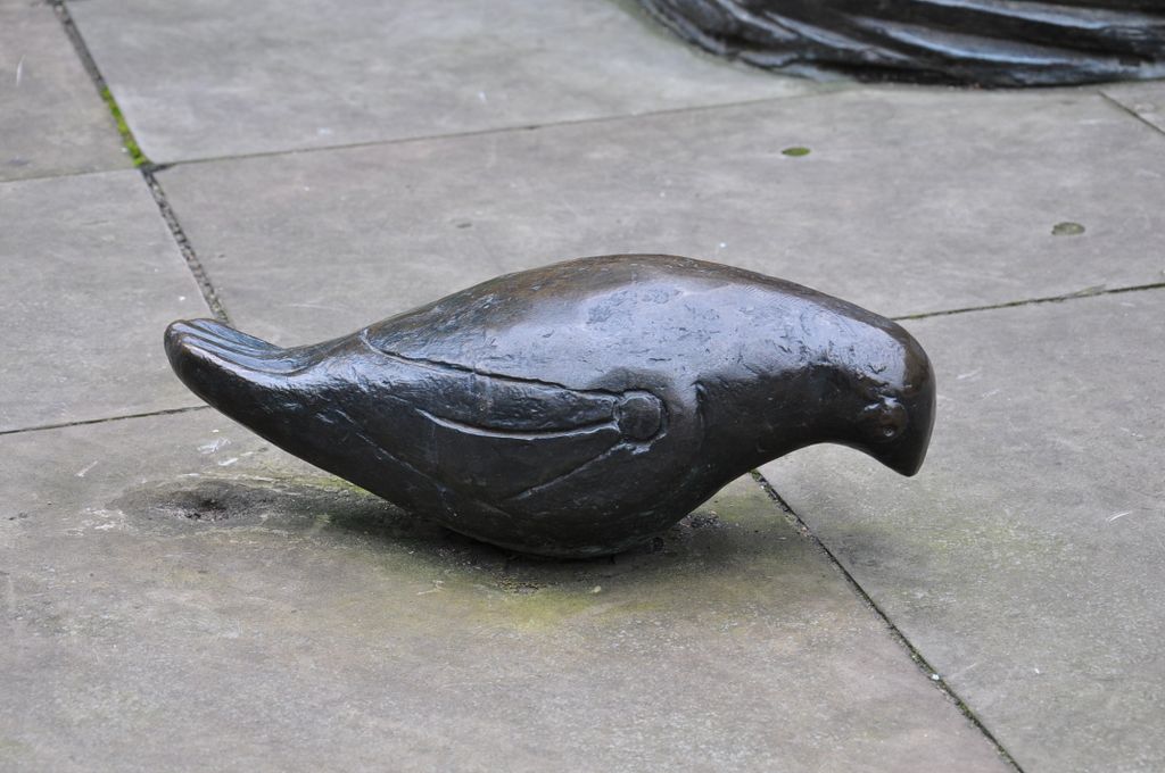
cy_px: 386
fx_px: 3200
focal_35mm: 99
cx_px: 582
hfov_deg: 20.6
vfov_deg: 13.8
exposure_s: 1/50
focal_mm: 66
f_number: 8
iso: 400
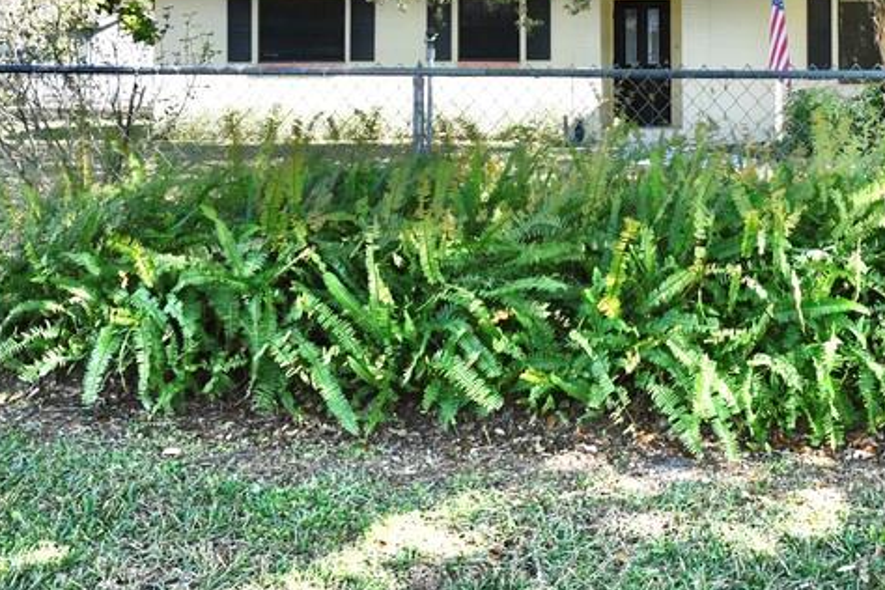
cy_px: 22
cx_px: 784
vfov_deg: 23.7
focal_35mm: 55
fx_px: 1352
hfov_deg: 34.4
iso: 2000
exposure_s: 1/500
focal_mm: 24
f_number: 8
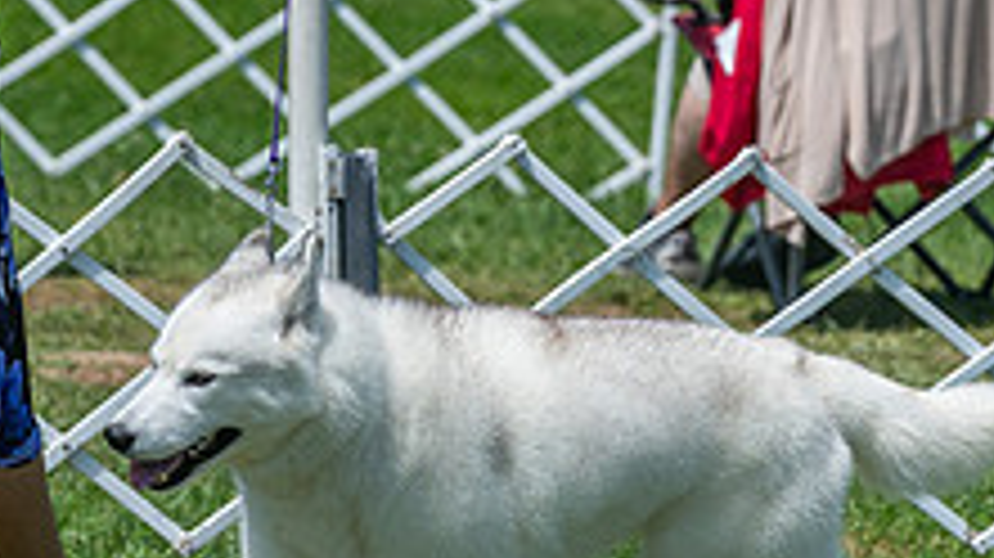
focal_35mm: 547
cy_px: -8
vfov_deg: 2.2
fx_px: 14409
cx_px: 252
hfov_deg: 3.9
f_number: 5.6
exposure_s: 1/1000
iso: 125
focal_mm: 162
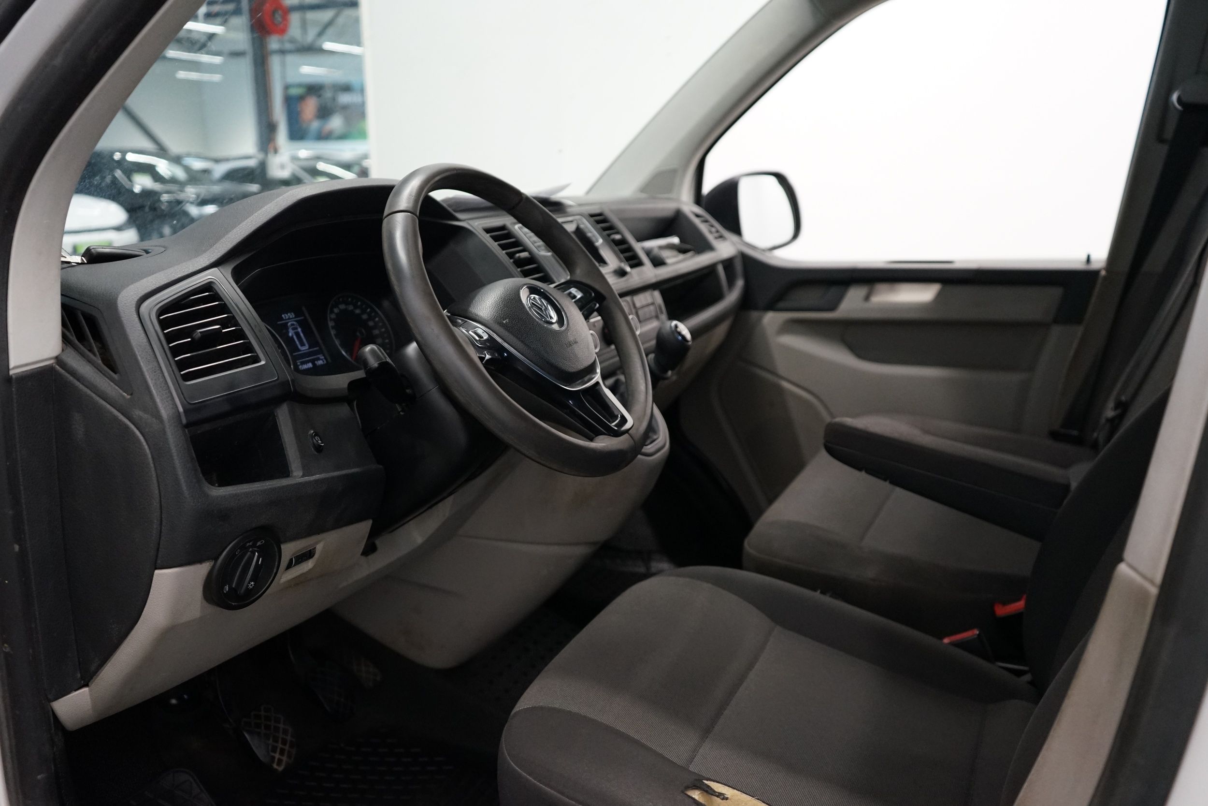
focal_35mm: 30
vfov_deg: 43.6
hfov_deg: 61.9
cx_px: 604
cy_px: 403
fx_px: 1007
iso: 2500
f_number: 3.5
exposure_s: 1/160
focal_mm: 30
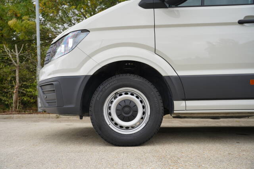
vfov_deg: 39.2
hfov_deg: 56.2
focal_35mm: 34
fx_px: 238
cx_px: 127
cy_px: 84
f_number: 4
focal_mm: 33.7
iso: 320
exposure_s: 1/160
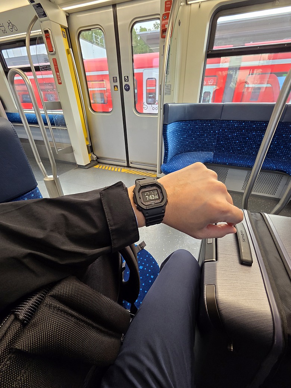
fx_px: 146
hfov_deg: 89.9
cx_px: 146
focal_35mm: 13
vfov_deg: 106.2
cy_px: 194
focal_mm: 2.2
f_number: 2.2
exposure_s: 1/50
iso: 125
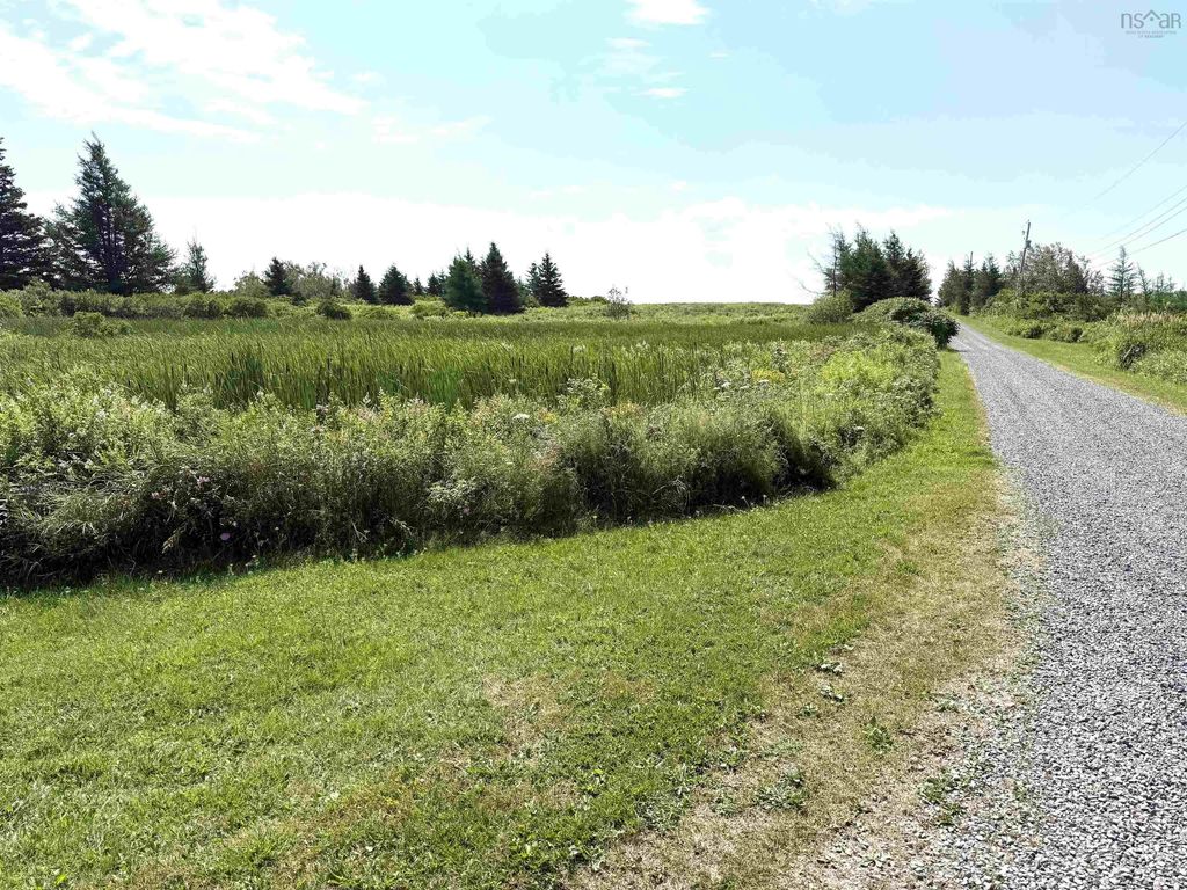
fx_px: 823
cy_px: 445
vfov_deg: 56.8
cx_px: 594
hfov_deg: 71.6
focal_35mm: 24
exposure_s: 1/7353
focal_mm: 6.76
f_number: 1.78
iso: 80
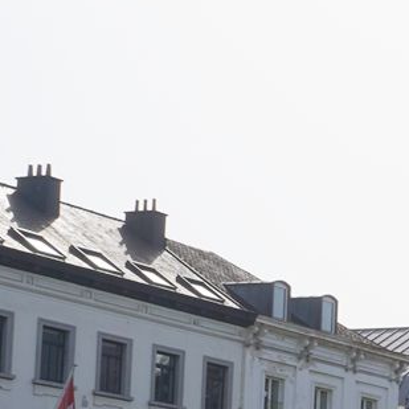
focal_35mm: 132
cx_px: 1292
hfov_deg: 9.6
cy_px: 508
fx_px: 1765
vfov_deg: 12.8
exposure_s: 1/100
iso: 100
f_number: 18
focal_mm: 24
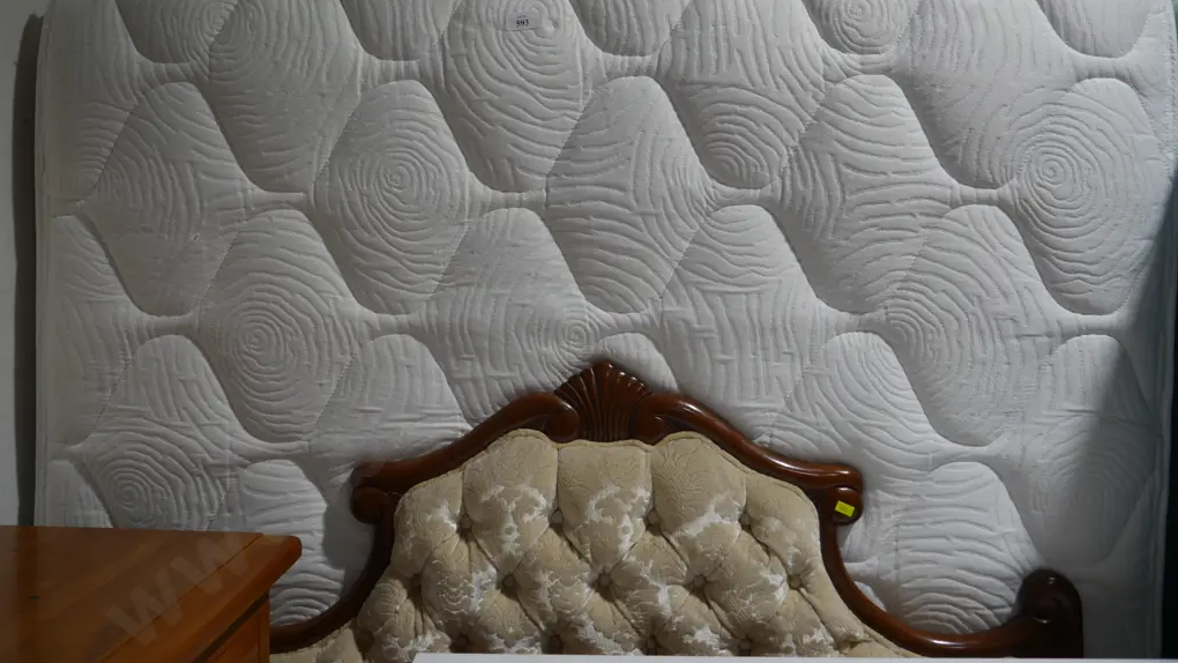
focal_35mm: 35
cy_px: 279
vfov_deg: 33.7
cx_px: 589
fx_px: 1093
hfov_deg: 56.6
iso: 200
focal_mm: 16
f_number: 3.6
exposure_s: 1/125
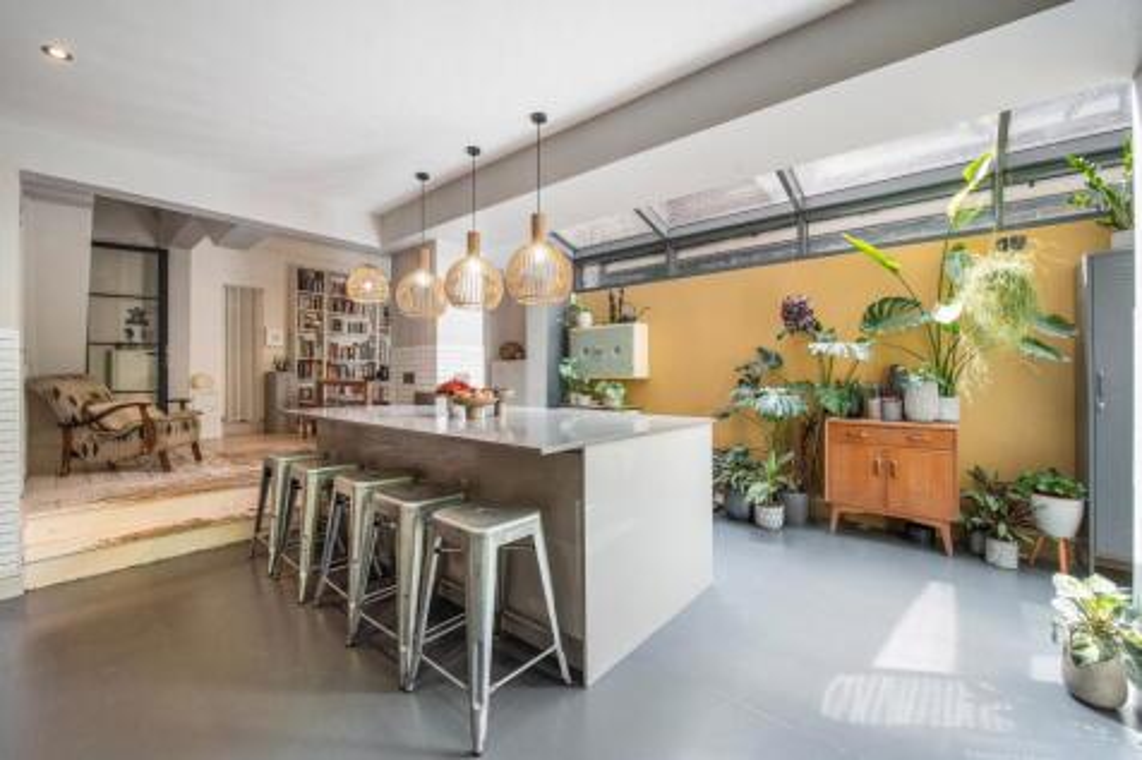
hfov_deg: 104.3
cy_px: 380
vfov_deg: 81.2
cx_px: 571
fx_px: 444
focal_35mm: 14
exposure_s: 1/50
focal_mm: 14
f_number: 7.1
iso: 400
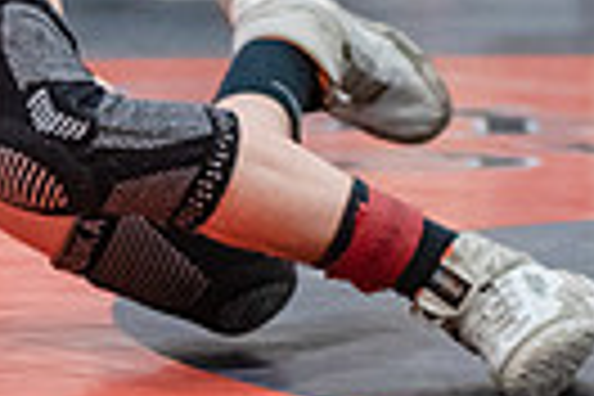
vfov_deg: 3.5
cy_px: -145
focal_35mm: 391
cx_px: -531
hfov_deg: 5.2
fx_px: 6451
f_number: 3.5
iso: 4000
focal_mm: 80
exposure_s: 1/400
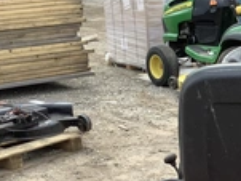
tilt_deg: -28.4
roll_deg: -2.8
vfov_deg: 17.2
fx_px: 570
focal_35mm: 82
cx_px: 271
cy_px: 216
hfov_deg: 22.4
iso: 25
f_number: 2.4
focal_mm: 3.3
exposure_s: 1/405
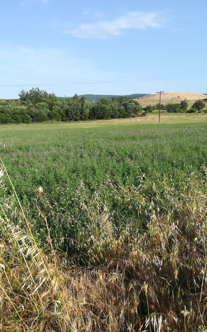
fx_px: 253
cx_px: 82
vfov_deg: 66.5
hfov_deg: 44.3
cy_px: 166
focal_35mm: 28
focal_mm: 3.83
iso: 50
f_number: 2.2
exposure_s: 1/618
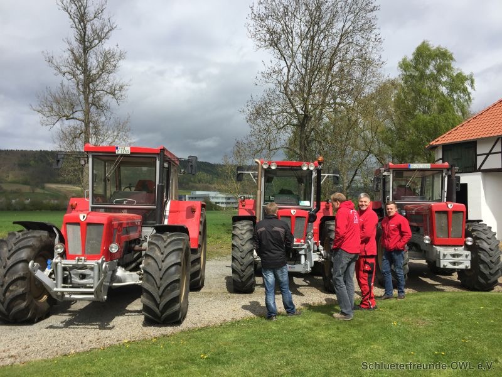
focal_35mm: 29
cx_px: 251
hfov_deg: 61.7
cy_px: 188
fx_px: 421
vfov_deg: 48.2
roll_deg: +0.6
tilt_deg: +2.4
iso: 32
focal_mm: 4.15
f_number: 2.2
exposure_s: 1/3049
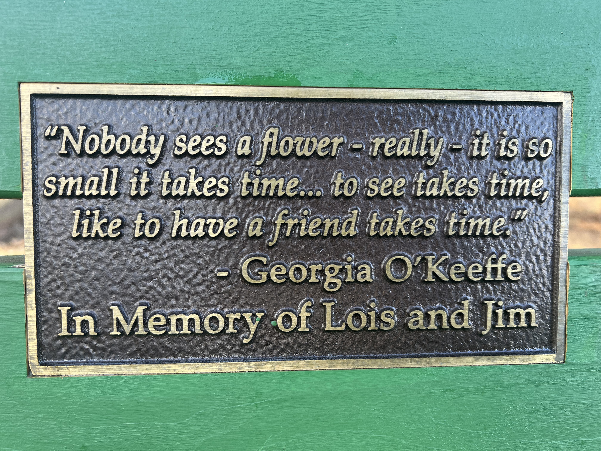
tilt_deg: -10.3
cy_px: 226
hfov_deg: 67.3
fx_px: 451
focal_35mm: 26
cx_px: 300
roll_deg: -0.6
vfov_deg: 53.1
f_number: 1.5
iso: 40
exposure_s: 1/121
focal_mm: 5.7
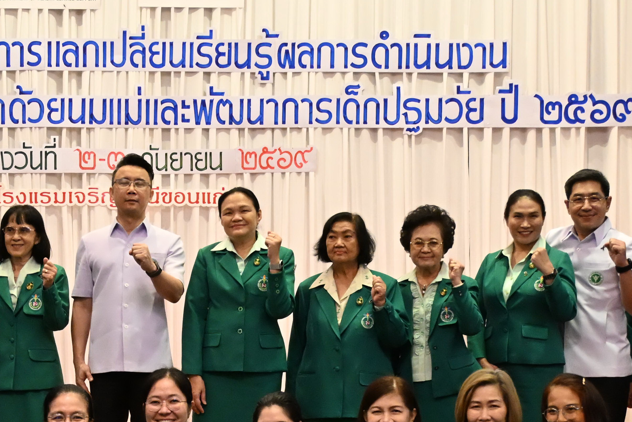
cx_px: 168
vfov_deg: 13.2
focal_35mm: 103
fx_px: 1801
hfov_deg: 19.8
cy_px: 409
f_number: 4
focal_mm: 29.5
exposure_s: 1/100
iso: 3200
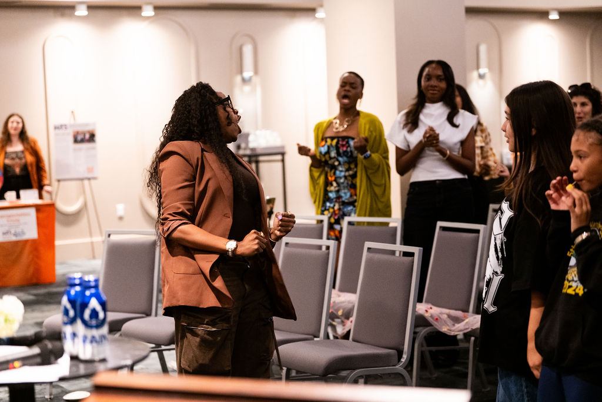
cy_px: 201
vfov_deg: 18.2
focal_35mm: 75
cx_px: 301
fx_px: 1254
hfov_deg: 27.0
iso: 2500
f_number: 2.8
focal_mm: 75
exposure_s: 1/125
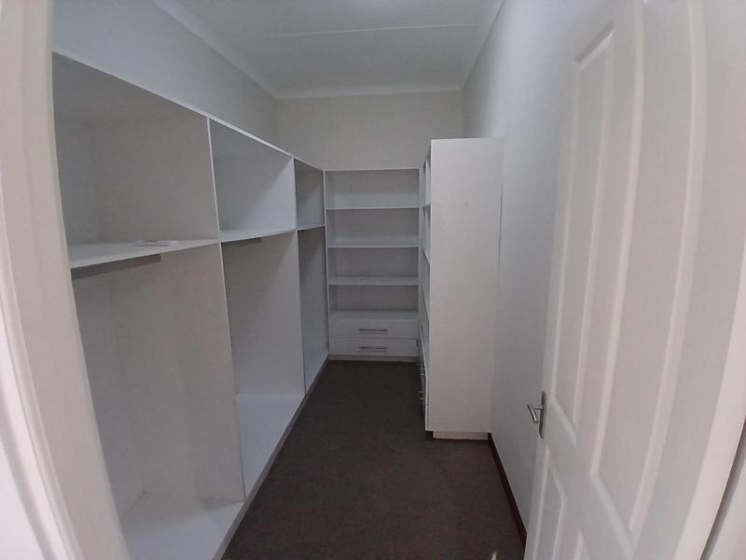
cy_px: 280
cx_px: 373
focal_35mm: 17
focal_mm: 1.4
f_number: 2.2
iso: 500
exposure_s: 1/25
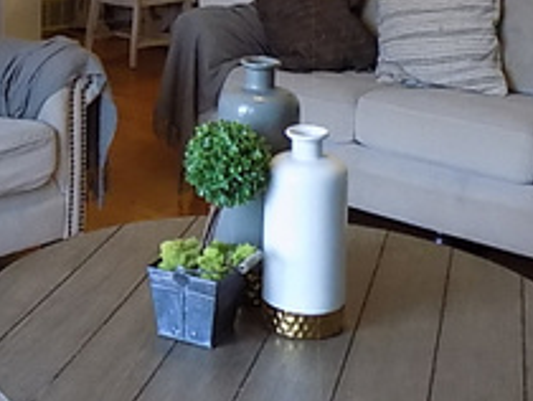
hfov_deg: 27.3
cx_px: 117
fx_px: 1079
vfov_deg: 20.1
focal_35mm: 70
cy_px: -43
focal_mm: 4
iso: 360
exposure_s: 1/30
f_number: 3.1
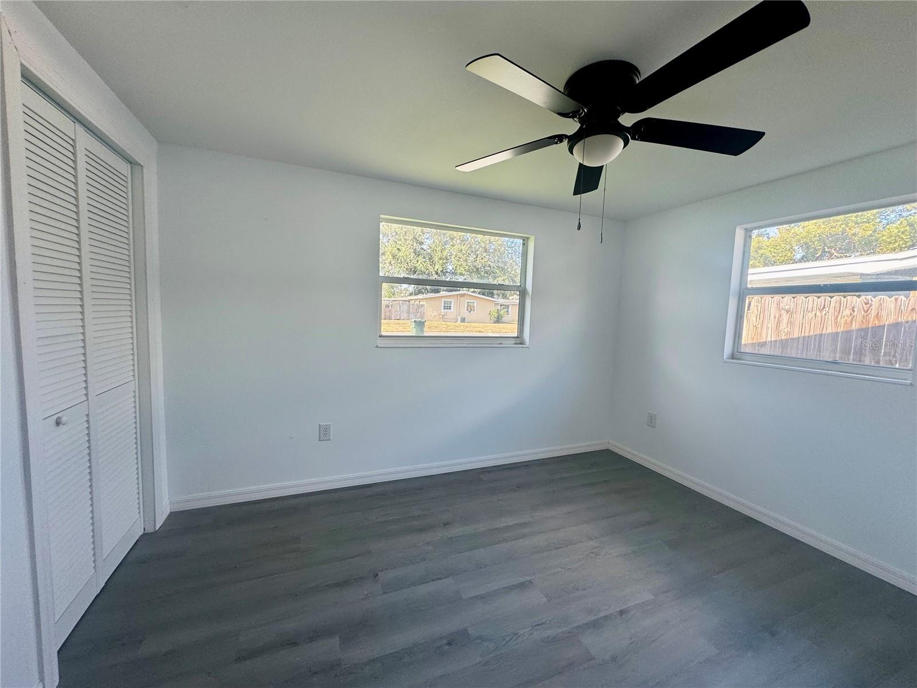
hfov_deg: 102.1
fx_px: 371
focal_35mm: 14
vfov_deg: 85.7
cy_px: 344
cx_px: 458
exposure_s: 1/99
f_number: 2.2
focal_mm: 2.22
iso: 40
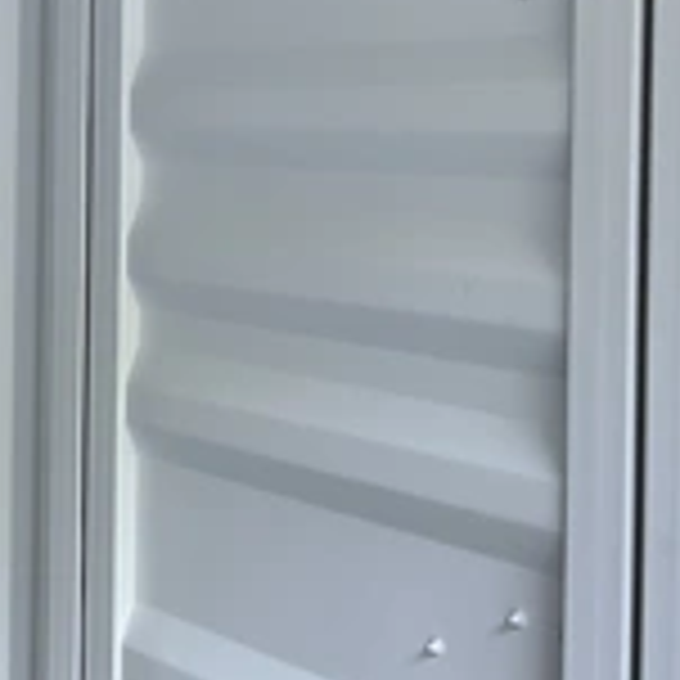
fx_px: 1511
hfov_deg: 24.5
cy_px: 140
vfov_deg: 25.0
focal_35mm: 68
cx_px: 54
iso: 125
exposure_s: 1/60
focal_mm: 3
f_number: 1.8
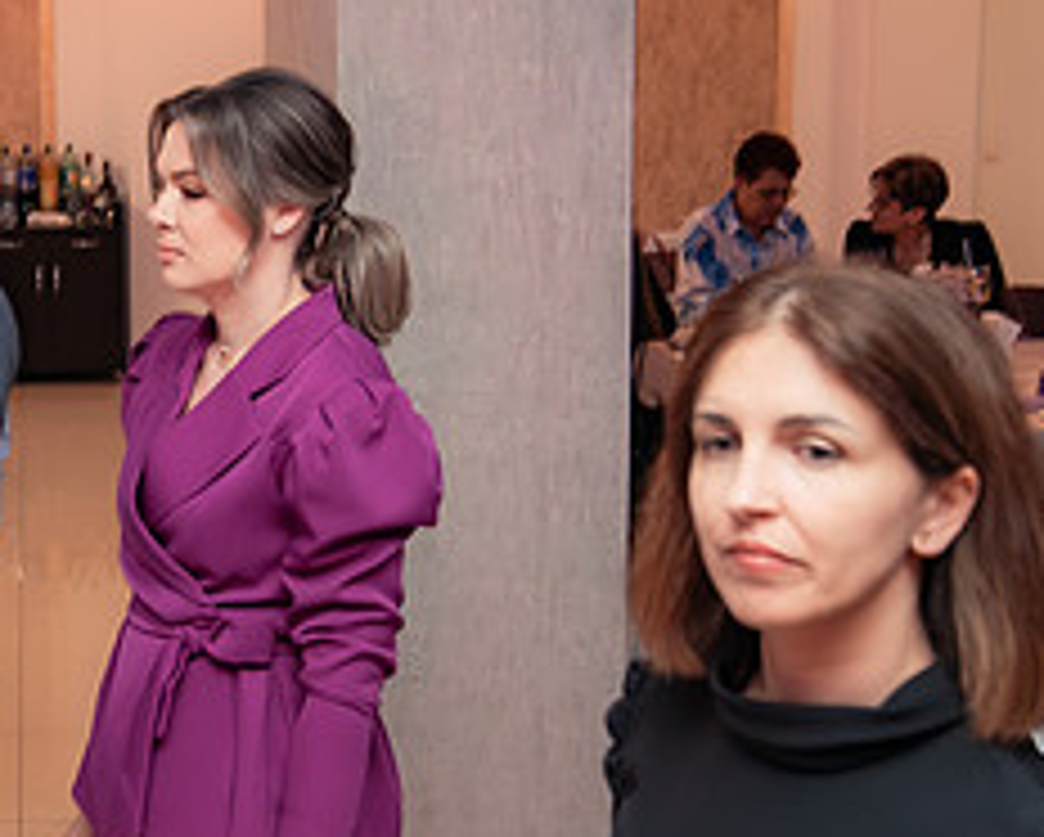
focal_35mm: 72
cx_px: 77
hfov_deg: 25.5
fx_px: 2227
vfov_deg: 21.2
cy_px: 297
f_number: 2.8
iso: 1600
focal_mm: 22
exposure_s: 1/200
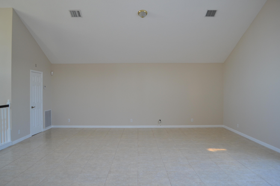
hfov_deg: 67.4
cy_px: 93
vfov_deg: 47.9
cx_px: 140
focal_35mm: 27
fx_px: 210
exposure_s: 1/60
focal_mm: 18
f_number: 4
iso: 400
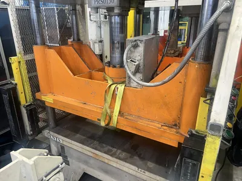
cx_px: 121
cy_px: 90
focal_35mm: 26
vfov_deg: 53.1
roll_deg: -1.0
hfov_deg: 67.3
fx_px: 182
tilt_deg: -19.2
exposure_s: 1/83
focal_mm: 5.7
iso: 125
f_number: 1.5
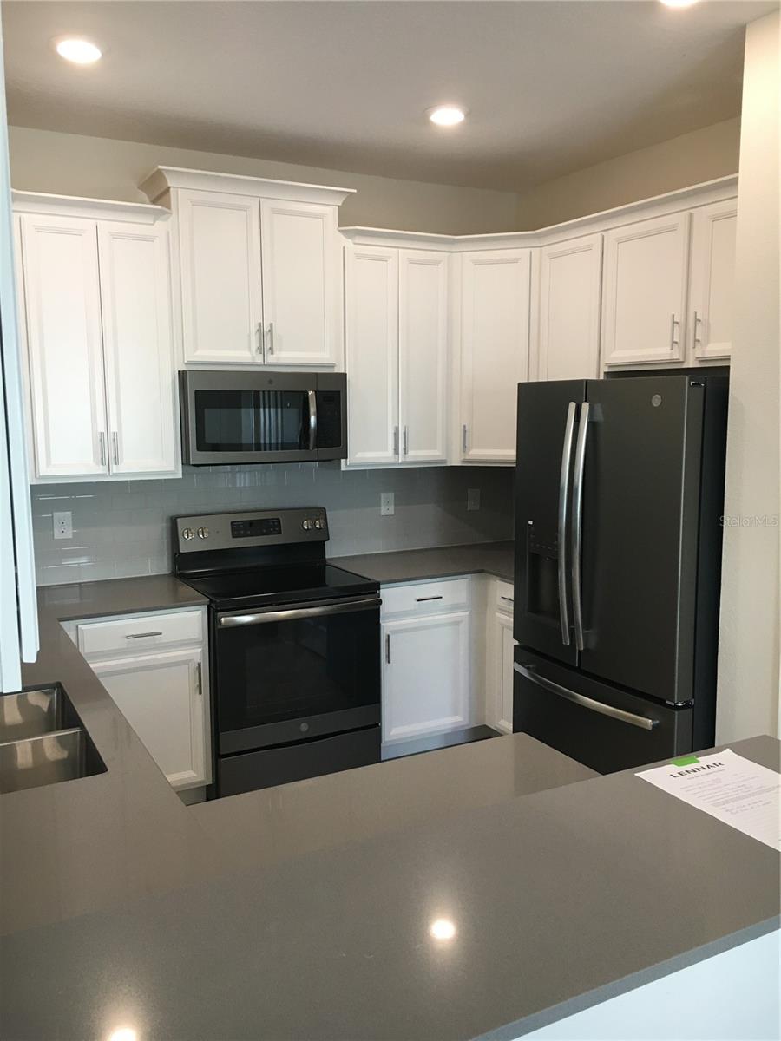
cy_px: 520
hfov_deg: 48.2
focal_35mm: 29
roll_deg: -0.9
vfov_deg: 61.7
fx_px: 872
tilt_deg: -5.5
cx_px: 390
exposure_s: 1/30
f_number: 2.2
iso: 40
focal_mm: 4.15
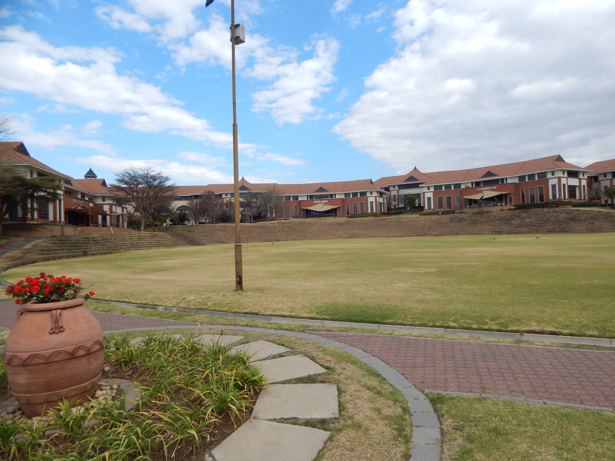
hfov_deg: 76.4
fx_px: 391
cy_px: 230
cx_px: 308
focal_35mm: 22
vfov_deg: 61.1
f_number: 3
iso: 125
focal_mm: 4
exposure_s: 1/1500
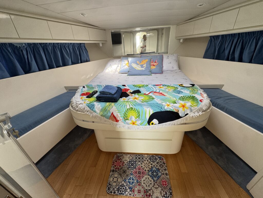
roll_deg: +2.4
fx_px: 106
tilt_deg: -28.5
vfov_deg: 85.7
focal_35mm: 14
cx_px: 132
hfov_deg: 102.1
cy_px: 99
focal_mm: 2.22
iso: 125
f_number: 2.2
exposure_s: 1/99
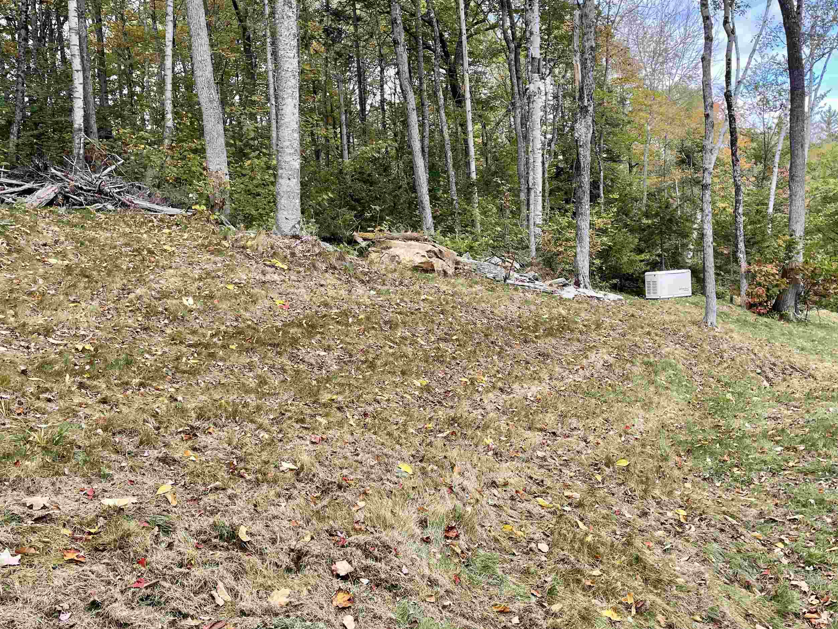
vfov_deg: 44.2
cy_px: 316
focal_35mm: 32
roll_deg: +4.4
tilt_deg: -4.1
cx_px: 488
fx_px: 775
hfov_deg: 56.5
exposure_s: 1/355
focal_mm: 4.2
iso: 32
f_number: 1.6
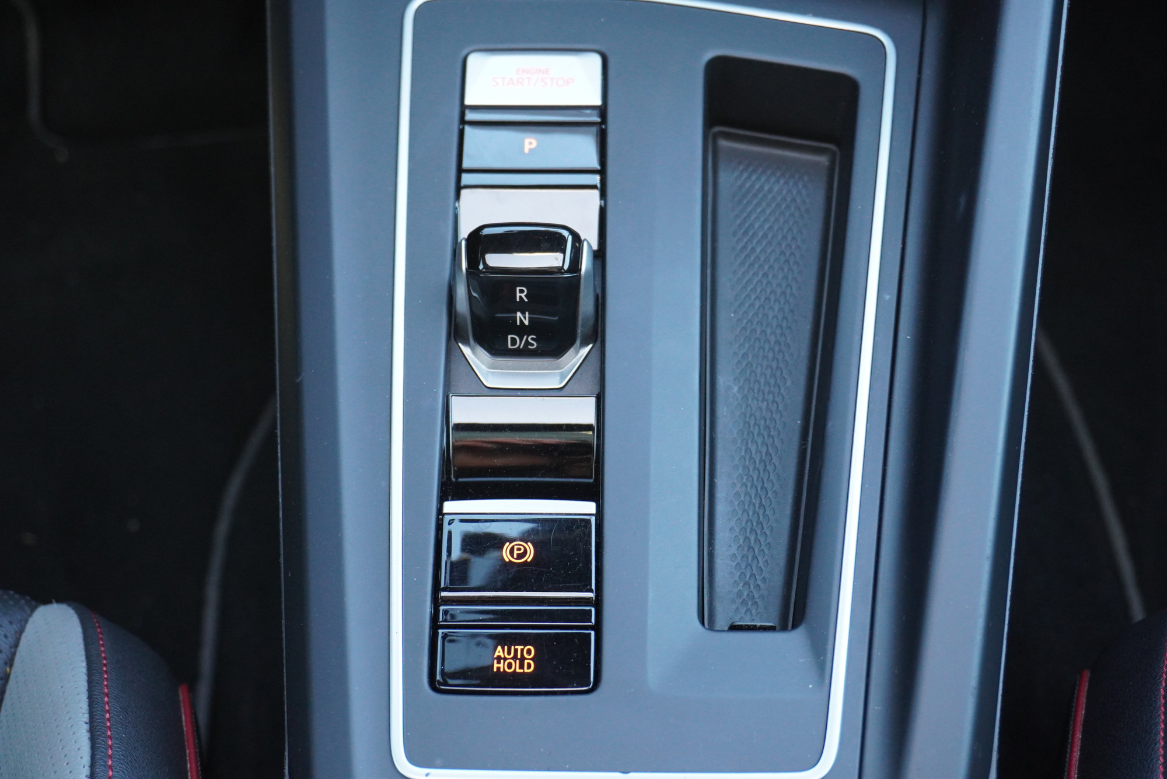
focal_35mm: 57
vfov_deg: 23.8
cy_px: 390
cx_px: 584
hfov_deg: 35.0
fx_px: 1849
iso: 2000
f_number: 5.6
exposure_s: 1/60
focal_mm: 38
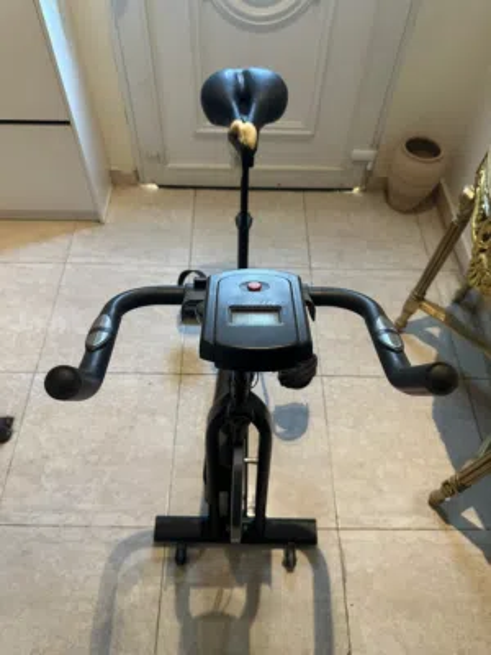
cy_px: 328
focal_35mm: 24
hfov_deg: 56.8
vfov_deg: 71.6
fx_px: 454
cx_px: 246
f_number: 1.78
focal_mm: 6.86
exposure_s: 1/60
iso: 400
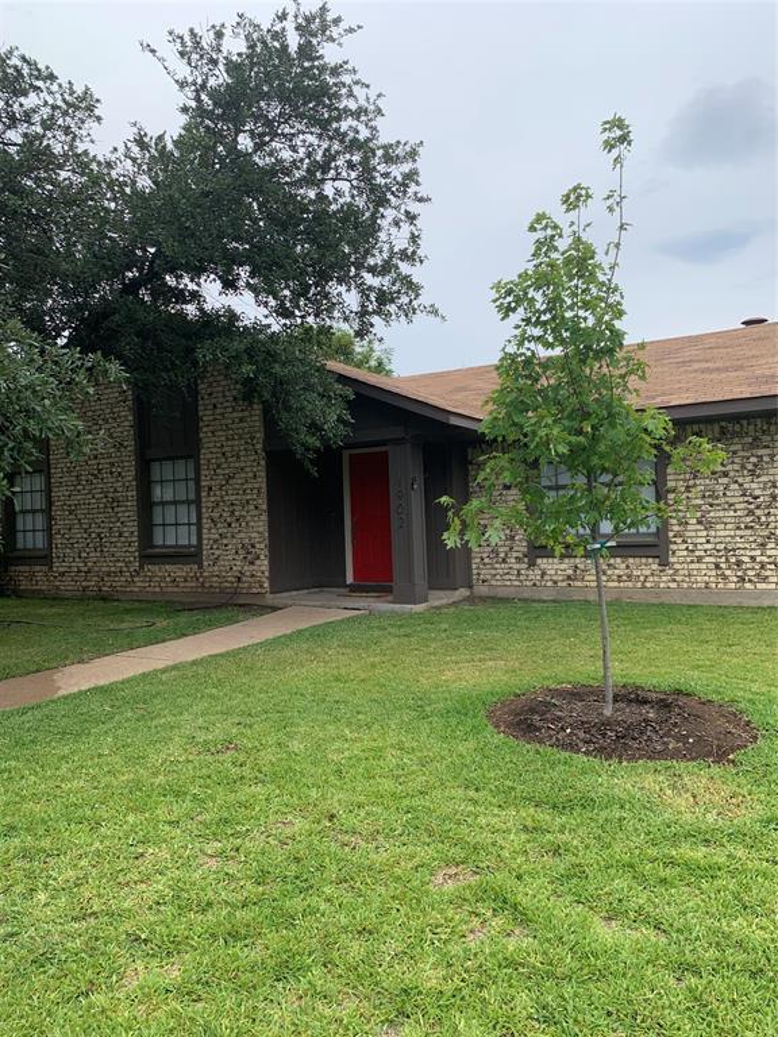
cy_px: 518
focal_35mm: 26
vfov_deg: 67.3
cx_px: 389
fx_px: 779
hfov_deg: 53.1
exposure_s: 1/777
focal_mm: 4.25
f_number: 1.8
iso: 25
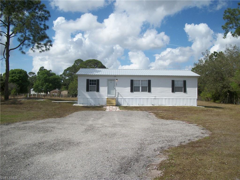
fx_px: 222
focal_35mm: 32
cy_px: 90
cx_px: 120
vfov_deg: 44.2
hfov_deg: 56.8
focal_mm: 5.7
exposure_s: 1/320
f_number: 8.8
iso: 80
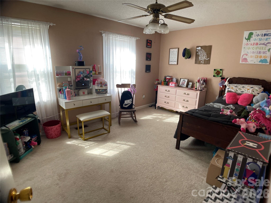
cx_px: 136
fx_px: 196
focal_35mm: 25
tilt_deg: -15.0
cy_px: 102
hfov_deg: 69.4
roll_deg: -1.6
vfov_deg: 54.9
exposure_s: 1/121
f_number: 1.6
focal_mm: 5.1
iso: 125
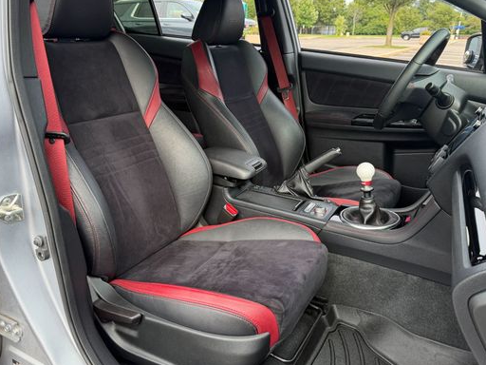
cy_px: 180
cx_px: 222
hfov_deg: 59.9
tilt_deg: -19.3
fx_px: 421
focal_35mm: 30
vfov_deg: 46.8
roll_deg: -1.6
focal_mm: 6.76
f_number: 1.78
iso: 100
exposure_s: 1/627
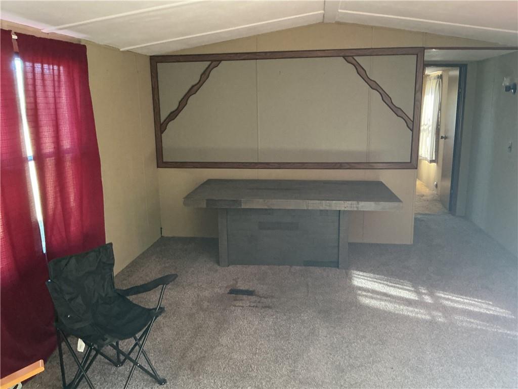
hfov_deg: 61.7
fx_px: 434
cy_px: 194
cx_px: 259
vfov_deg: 48.2
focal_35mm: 29
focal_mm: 3
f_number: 1.8
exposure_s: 1/60
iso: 250
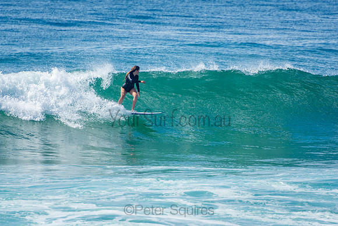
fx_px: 5634
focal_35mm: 600
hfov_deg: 3.4
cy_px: 113
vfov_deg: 2.3
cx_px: 169
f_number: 5.6
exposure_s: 1/1250
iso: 280
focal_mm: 400
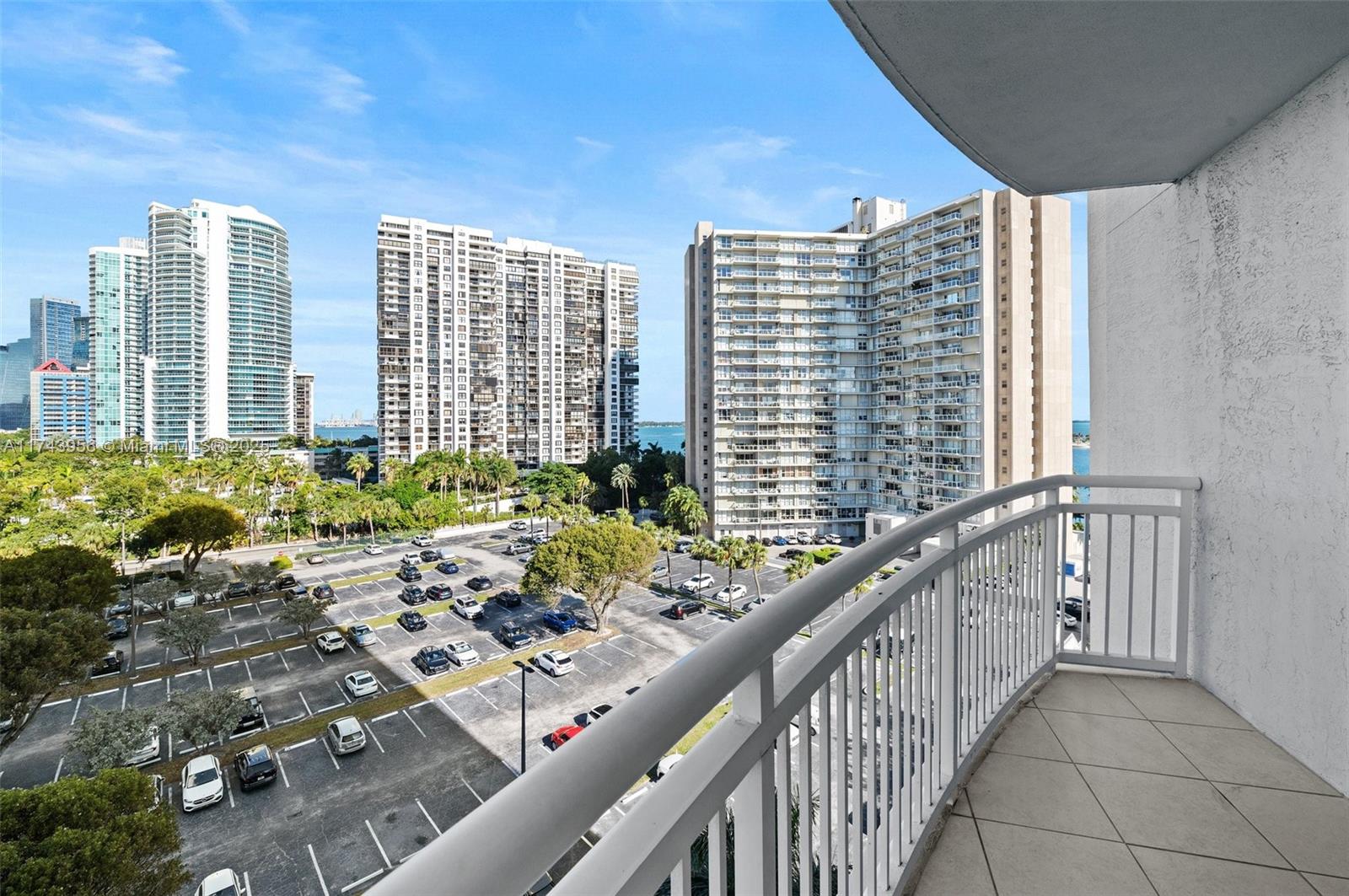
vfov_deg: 77.2
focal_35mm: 15
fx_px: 561
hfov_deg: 100.5
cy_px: 448
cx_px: 674
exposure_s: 1/500
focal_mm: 15
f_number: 8
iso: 200
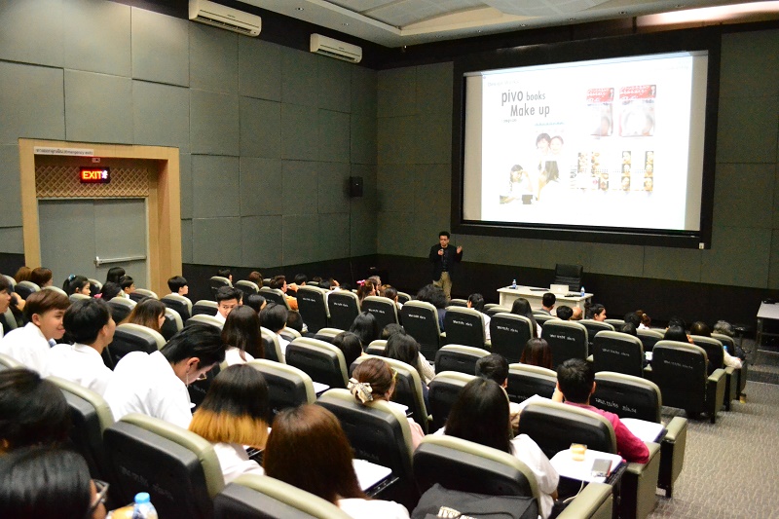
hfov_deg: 67.4
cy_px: 260
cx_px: 390
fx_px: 584
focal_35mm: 27
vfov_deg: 47.9
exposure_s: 1/50
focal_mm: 18
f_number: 3.5
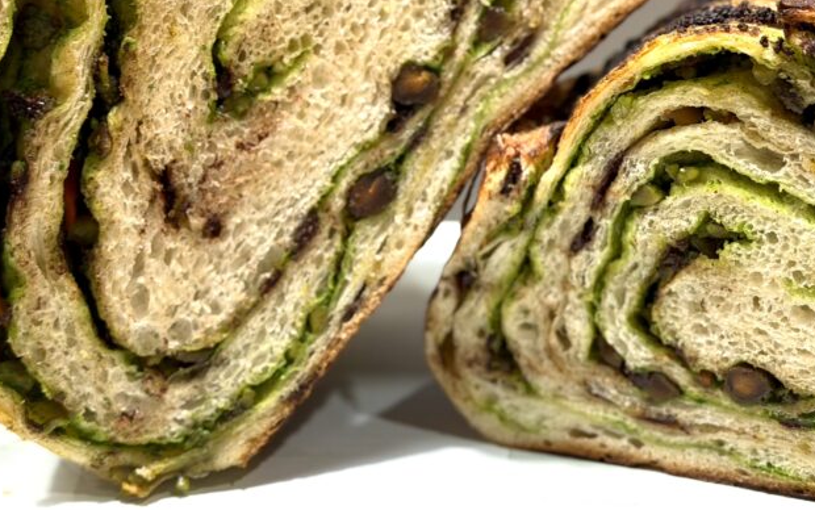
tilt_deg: -13.5
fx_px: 1866
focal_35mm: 84
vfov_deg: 15.5
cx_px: 613
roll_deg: +0.5
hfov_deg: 24.4
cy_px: 97
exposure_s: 1/60
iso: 160
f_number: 1.78
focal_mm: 6.76
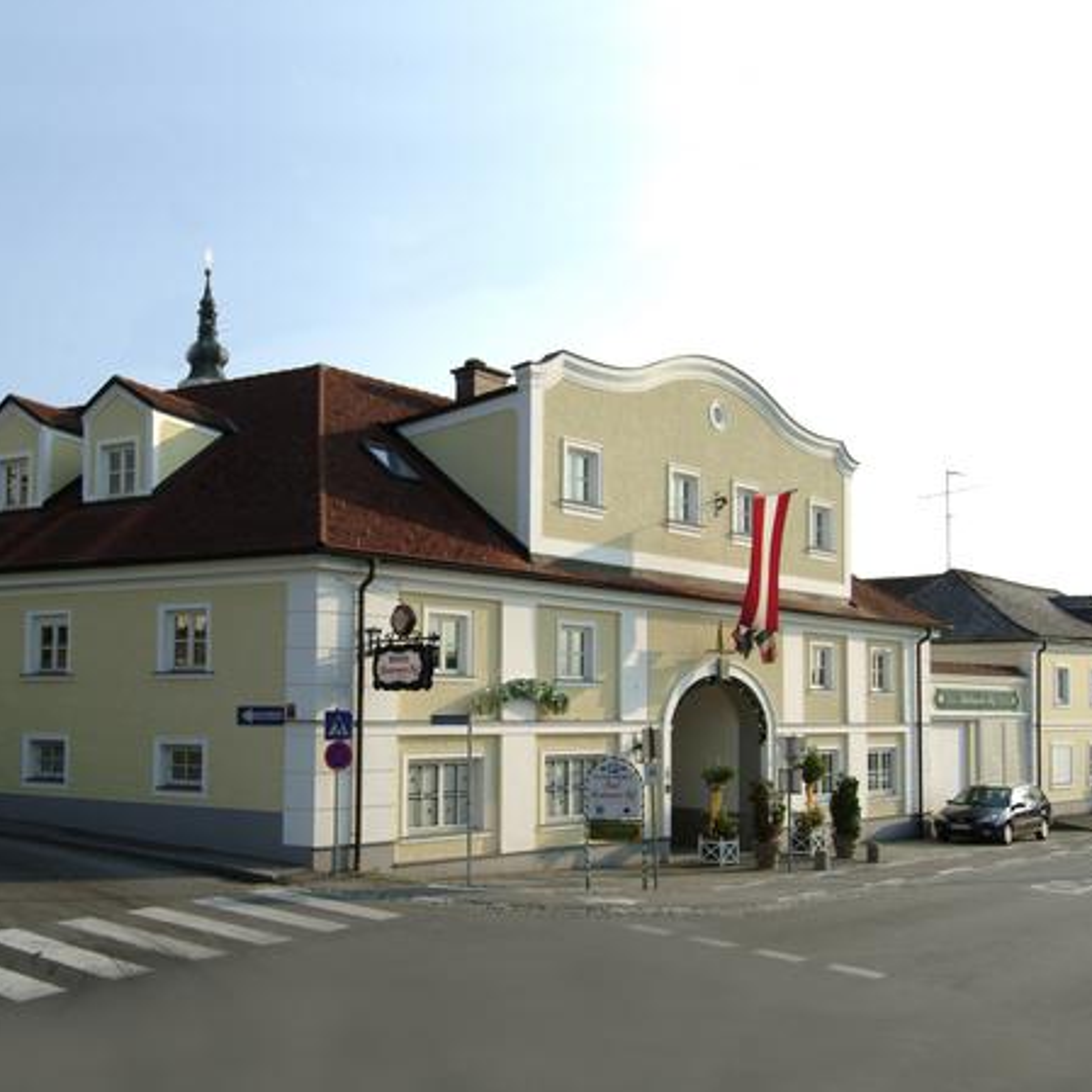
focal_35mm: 30
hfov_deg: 54.2
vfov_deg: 54.6
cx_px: 438
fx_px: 1059
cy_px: 555
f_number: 8
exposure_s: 1/180
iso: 100
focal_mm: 15
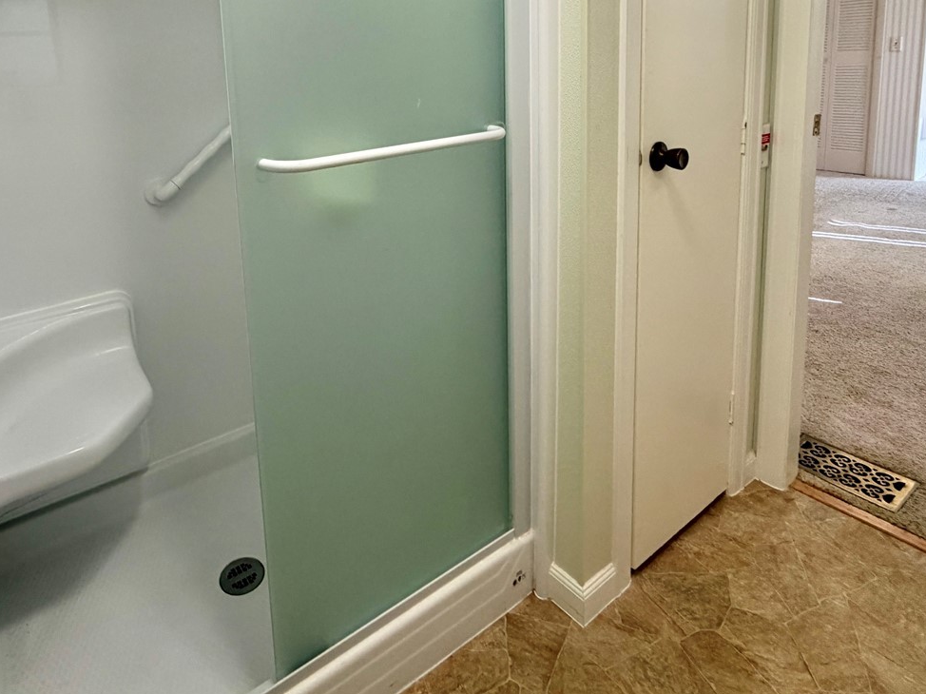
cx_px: 359
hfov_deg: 72.9
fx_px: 615
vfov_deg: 55.0
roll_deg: +3.6
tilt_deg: -9.2
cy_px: 145
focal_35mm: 23
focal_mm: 2.22
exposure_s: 1/120
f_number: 2.2
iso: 200
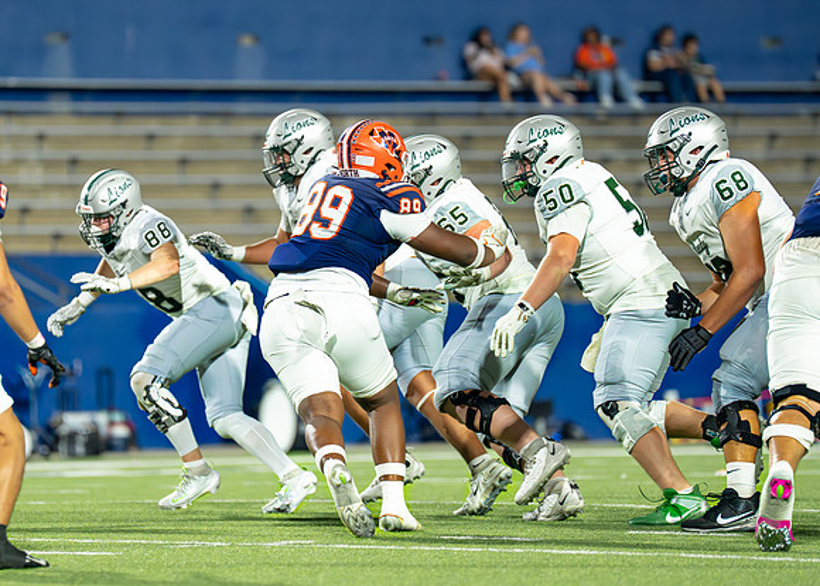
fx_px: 7350
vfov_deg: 4.6
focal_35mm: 316
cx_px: 329
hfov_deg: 6.4
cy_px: 280
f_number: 2.8
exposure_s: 1/1600
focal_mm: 200
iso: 3200
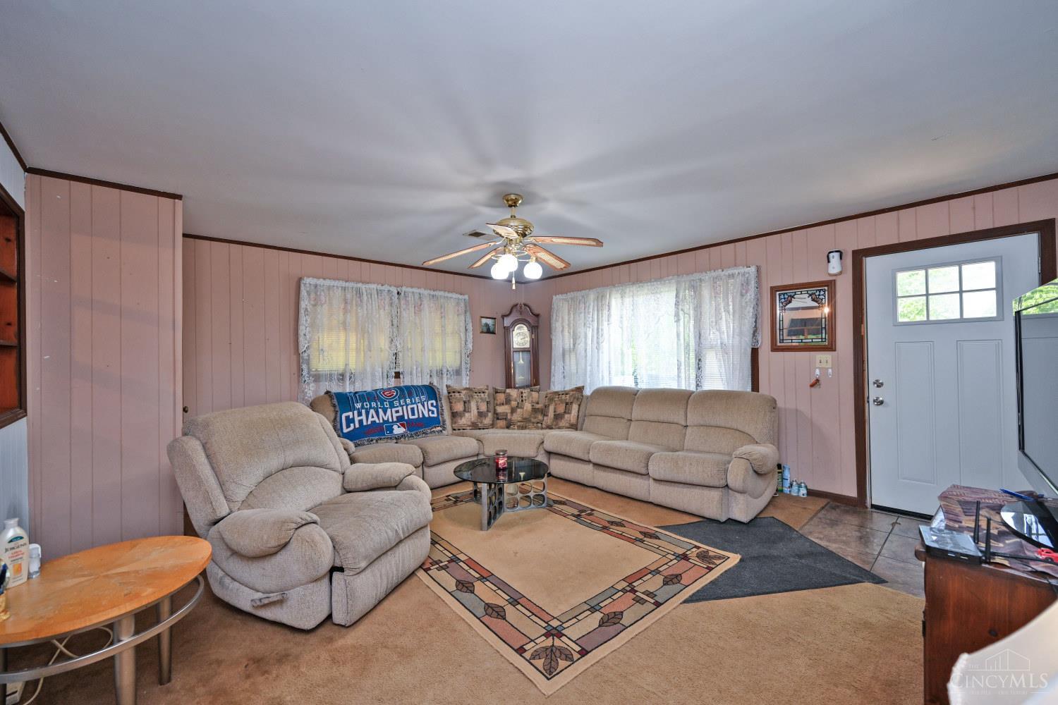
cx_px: 529
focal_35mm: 14
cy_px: 352
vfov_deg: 81.2
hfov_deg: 104.3
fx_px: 411
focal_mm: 14
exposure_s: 1/60
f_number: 4
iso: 400
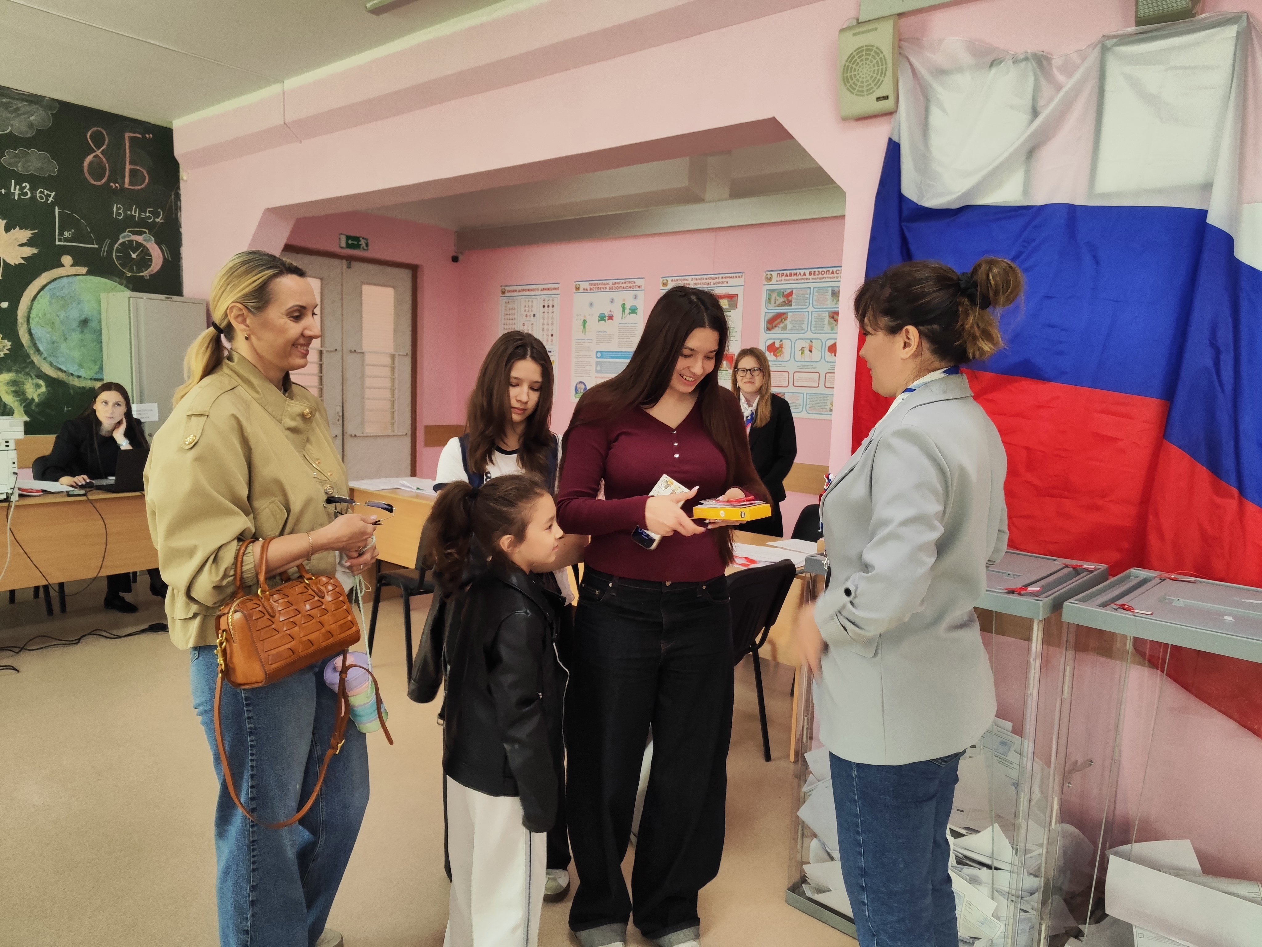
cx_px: 631
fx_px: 839
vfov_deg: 58.9
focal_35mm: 23
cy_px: 474
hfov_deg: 73.9
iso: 205
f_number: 1.8
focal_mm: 5.4
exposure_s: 1/50
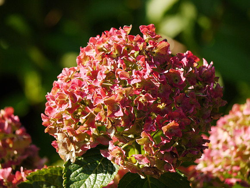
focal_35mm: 402
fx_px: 2903
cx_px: 125
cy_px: 94
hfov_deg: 4.9
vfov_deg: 3.7
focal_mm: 201
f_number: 5
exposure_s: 1/500
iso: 250
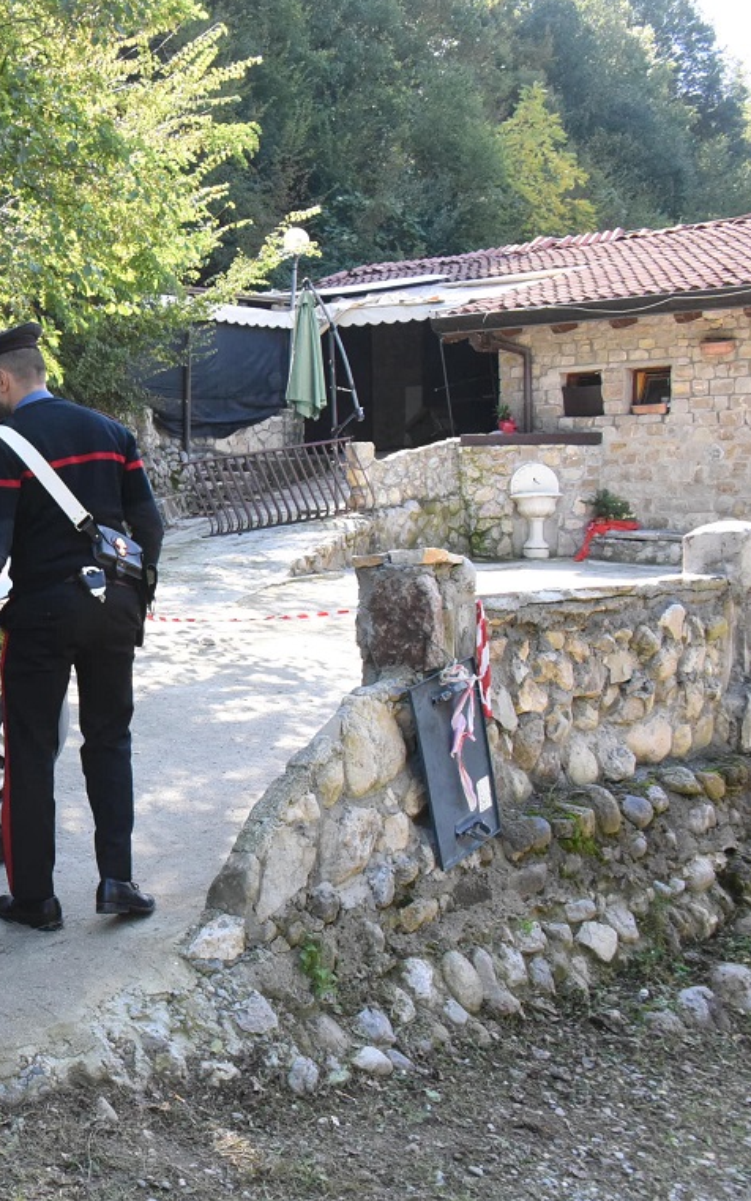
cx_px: -125
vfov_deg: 44.3
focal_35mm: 45
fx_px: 1473
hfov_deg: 25.9
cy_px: 626
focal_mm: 28
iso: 6400
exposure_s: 1/500
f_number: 11
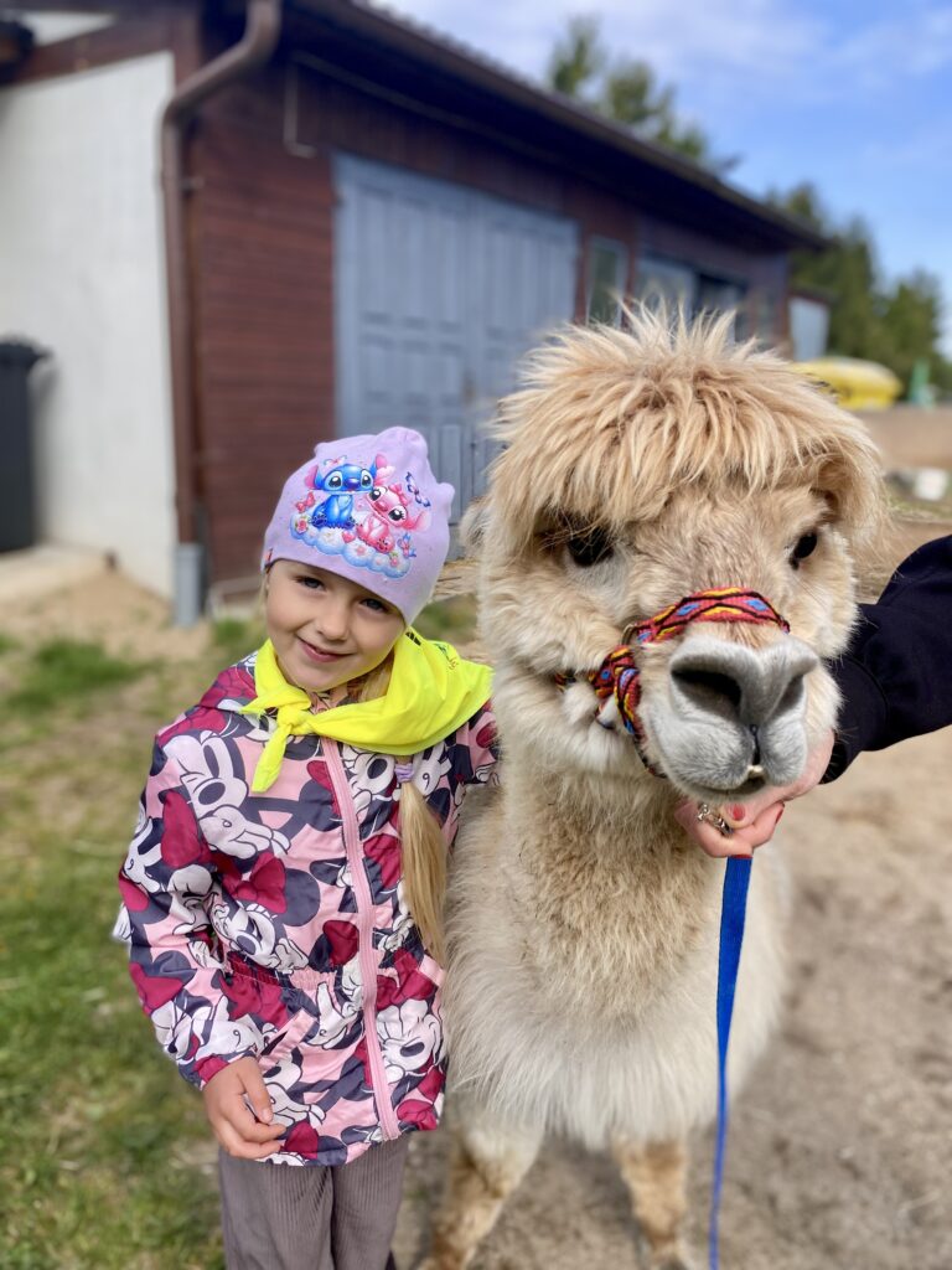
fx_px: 953
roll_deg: -1.6
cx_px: 476
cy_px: 635
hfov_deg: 53.1
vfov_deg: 67.3
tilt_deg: -13.9
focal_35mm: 26
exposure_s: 1/1543
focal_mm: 4.25
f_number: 1.8
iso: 32
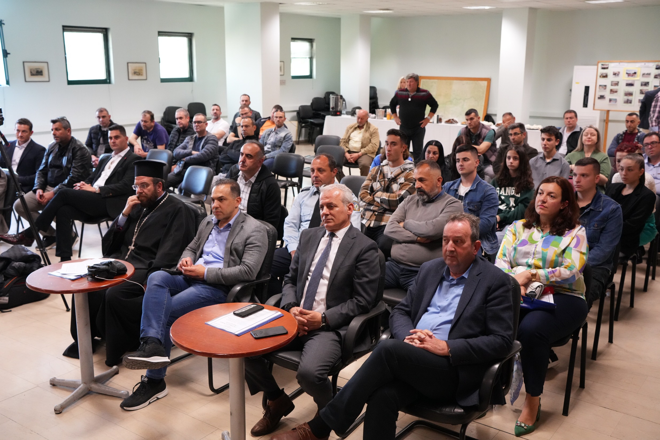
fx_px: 678
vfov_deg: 35.9
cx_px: 330
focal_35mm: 37
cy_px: 220
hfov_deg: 51.9
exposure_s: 1/250
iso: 6400
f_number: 4
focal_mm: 37
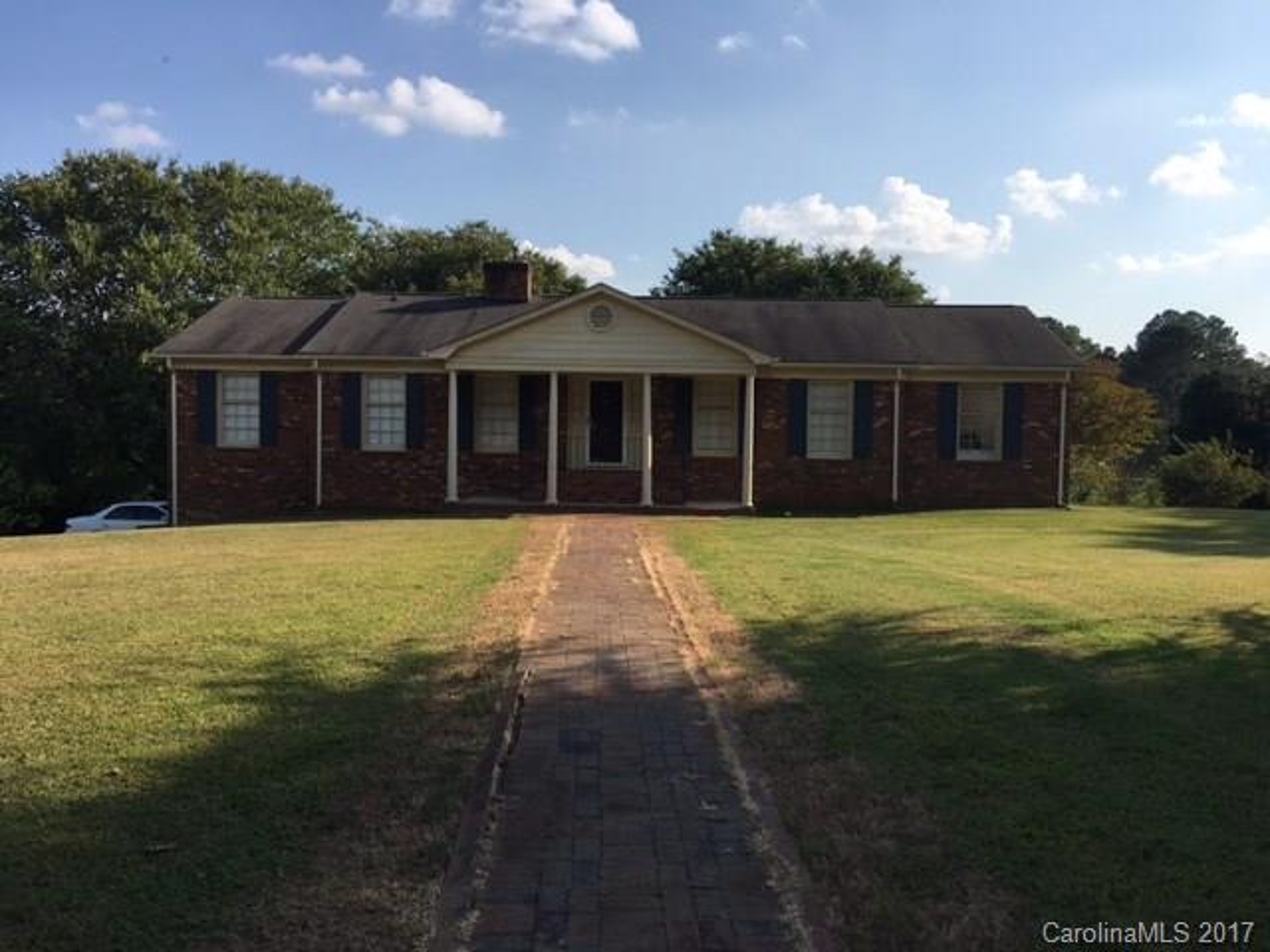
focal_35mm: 29
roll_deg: -0.6
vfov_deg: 48.2
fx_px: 1064
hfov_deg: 61.7
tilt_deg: -1.0
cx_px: 635
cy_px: 476
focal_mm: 4.15
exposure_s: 1/1479
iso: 25
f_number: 2.2
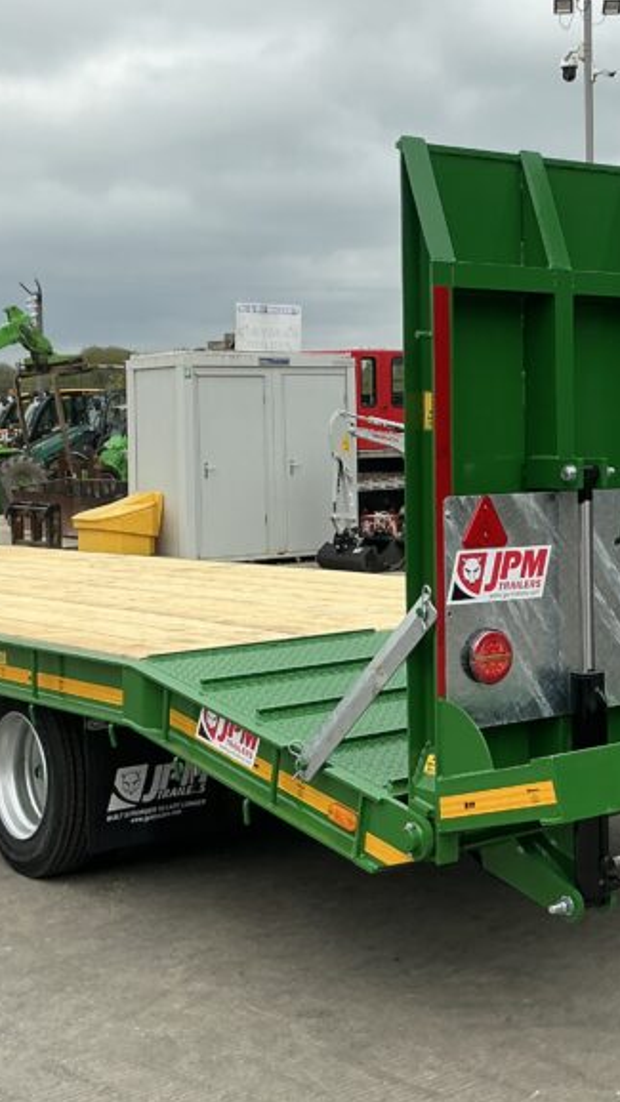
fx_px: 1579
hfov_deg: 22.1
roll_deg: +1.8
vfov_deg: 38.4
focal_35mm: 54
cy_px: 450
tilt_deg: +0.6
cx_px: 444
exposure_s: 1/1221
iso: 25
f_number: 1.8
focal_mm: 3
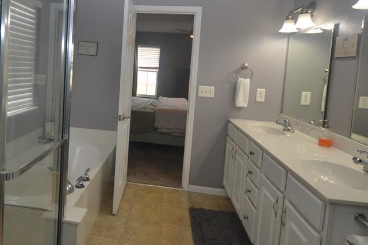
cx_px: 130
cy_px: 82
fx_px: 245
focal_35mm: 24
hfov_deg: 72.1
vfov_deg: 52.1
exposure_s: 1/60
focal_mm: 10
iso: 720
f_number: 4
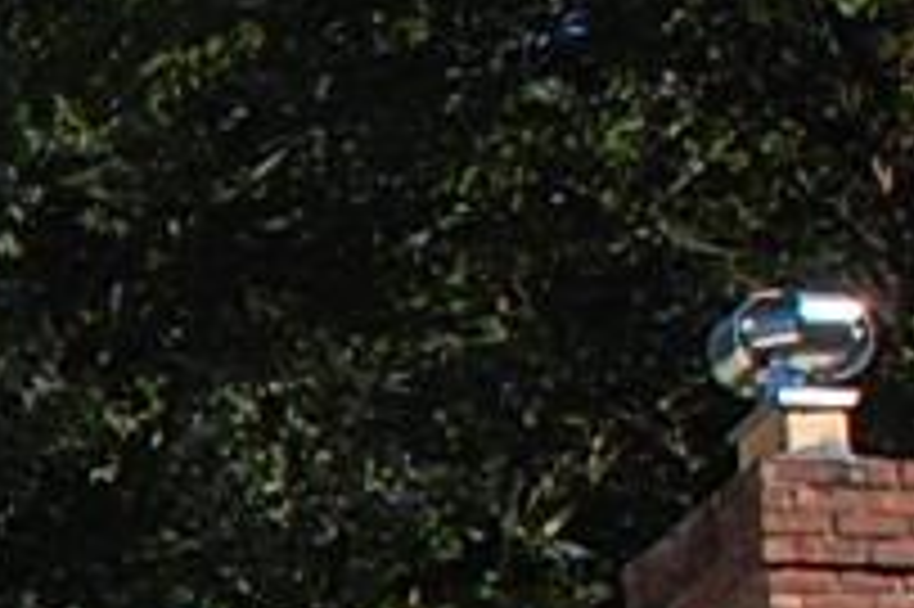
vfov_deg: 3.9
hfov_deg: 5.5
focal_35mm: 345
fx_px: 8744
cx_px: -2220
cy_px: 1770
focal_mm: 31
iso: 200
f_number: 8
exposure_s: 1/250
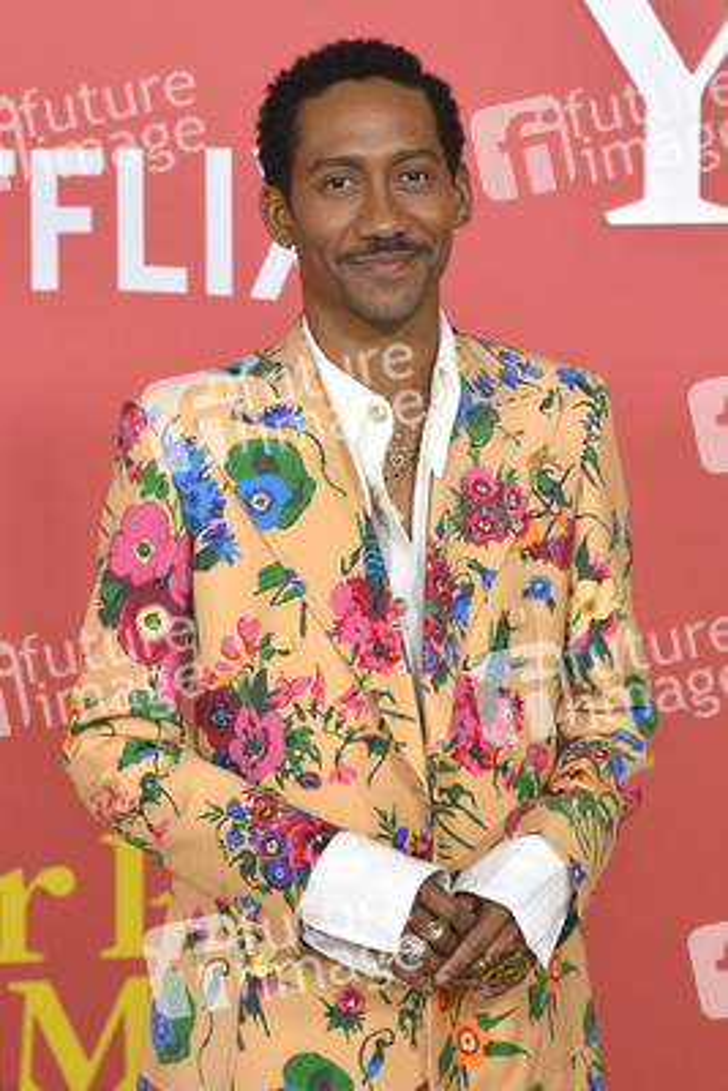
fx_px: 2606
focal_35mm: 86
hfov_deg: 15.9
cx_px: 364
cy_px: 546
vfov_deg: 23.6
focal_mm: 86
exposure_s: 1/320
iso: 1600
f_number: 6.3
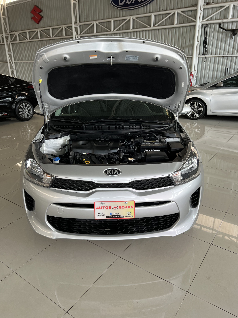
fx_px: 238
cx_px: 119
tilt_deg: -21.2
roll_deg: +0.8
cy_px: 159
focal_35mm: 26
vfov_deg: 67.3
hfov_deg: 53.1
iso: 64
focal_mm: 5.7
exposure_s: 1/121
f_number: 1.5
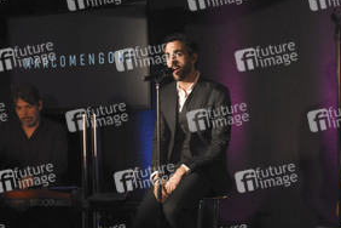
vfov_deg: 20.9
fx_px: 614
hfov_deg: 30.8
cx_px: 234
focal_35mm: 65
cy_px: 148
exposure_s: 1/160
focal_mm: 27
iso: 1600
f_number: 4.5
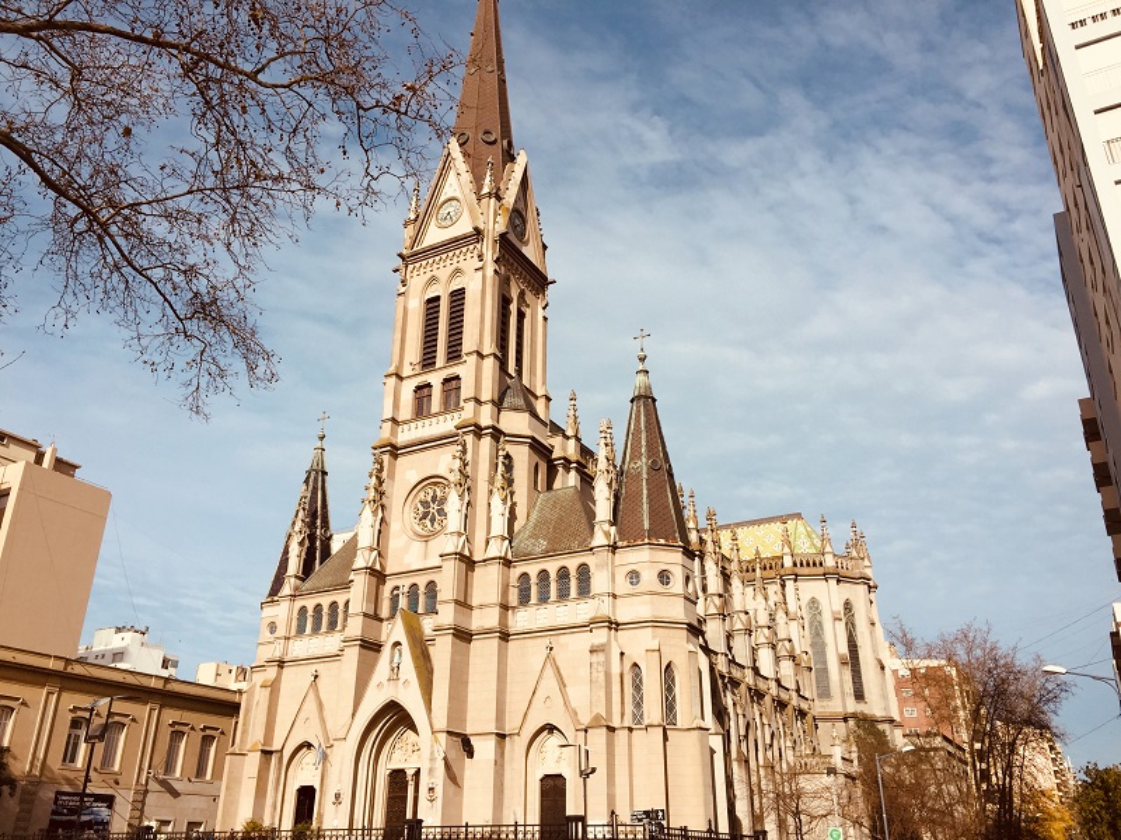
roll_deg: -1.0
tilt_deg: +25.3
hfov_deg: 61.7
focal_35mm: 29
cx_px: 560
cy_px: 420
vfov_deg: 48.2
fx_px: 939
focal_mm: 4.15
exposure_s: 1/2825
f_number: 2.2
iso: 32
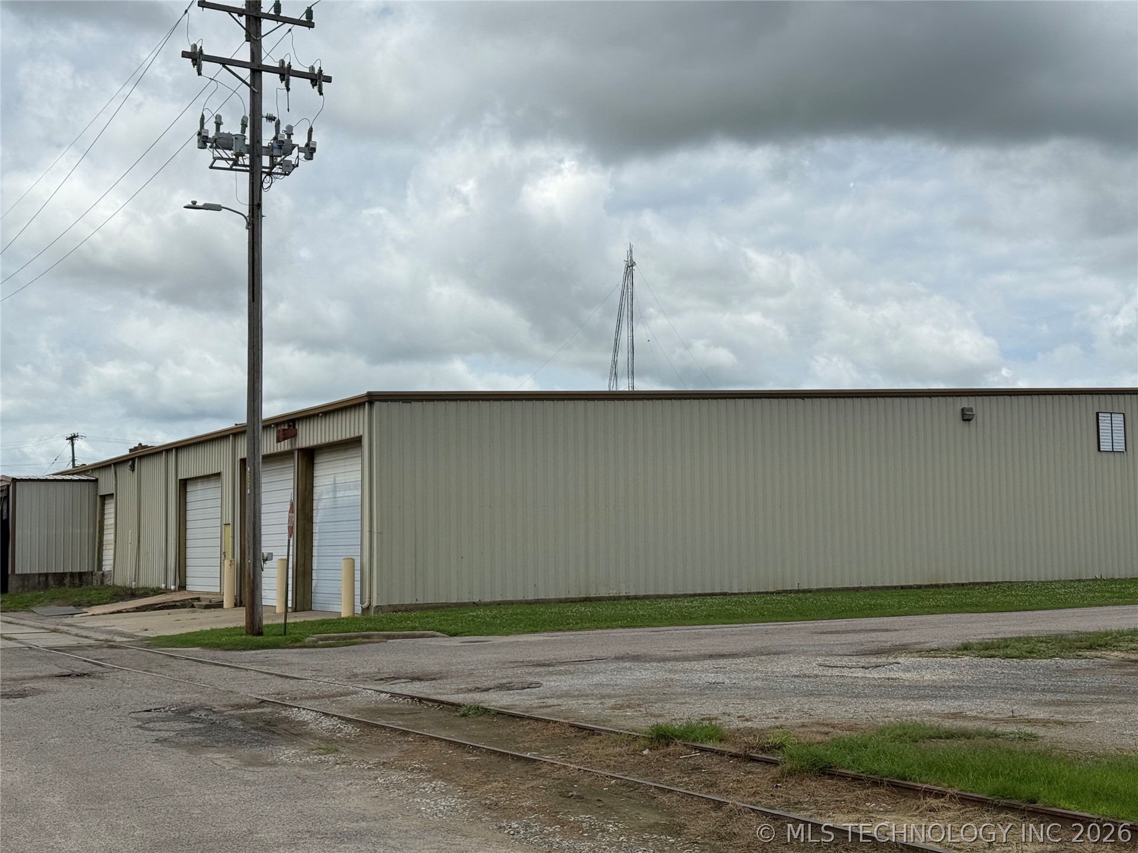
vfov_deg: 30.3
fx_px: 1578
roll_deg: +1.3
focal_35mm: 48
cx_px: 569
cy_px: 426
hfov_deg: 39.7
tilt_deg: +5.1
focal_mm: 6.76
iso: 64
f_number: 1.78
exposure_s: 1/9901
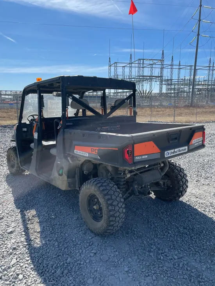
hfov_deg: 53.1
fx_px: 215
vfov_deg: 67.3
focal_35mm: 26
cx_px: 108
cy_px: 143
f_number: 1.6
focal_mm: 4.2
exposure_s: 1/3610
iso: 32
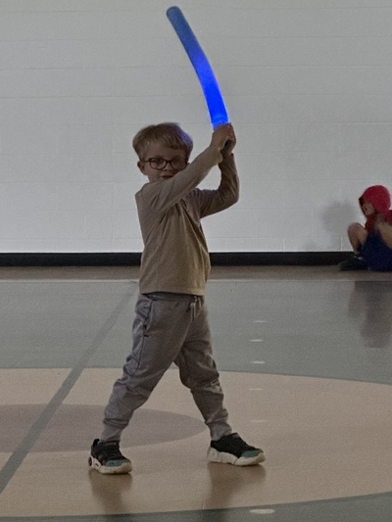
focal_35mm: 148
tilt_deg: +0.0
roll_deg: +0.2
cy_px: 166
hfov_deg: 10.0
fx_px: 2234
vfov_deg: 13.3
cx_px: 26
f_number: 2.8
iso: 2000
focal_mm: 9
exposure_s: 1/24
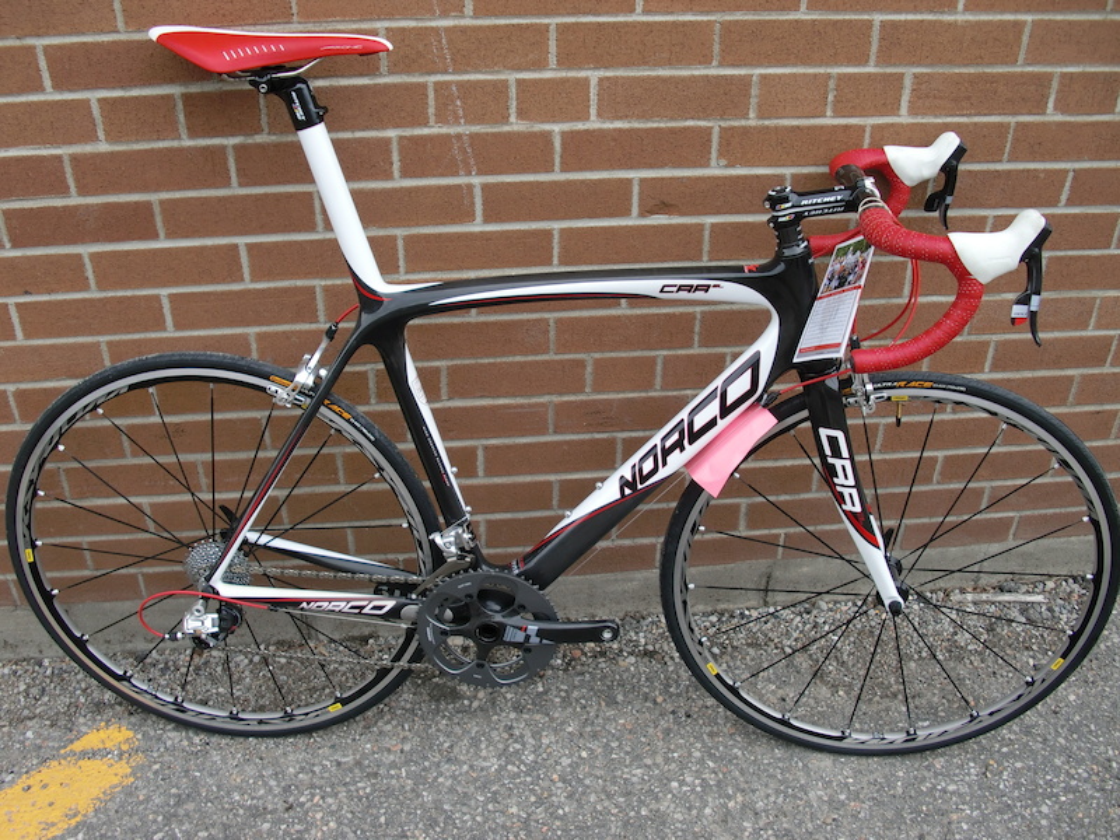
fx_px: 1165
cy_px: 420
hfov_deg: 51.4
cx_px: 560
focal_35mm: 36
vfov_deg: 39.7
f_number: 2.8
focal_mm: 6.3
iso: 64
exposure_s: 1/160
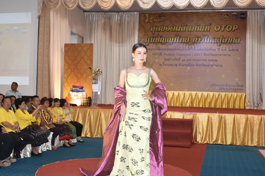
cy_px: 102
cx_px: 139
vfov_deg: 26.0
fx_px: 383
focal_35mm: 52
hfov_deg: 38.2
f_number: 4
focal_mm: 30
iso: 800
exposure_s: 1/60
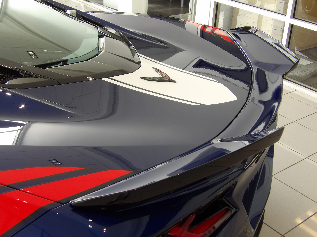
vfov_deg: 31.5
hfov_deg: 41.2
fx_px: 421
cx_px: 158
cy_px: 118
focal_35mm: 46
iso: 100
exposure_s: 1/49
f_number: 3.8
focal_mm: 8.2
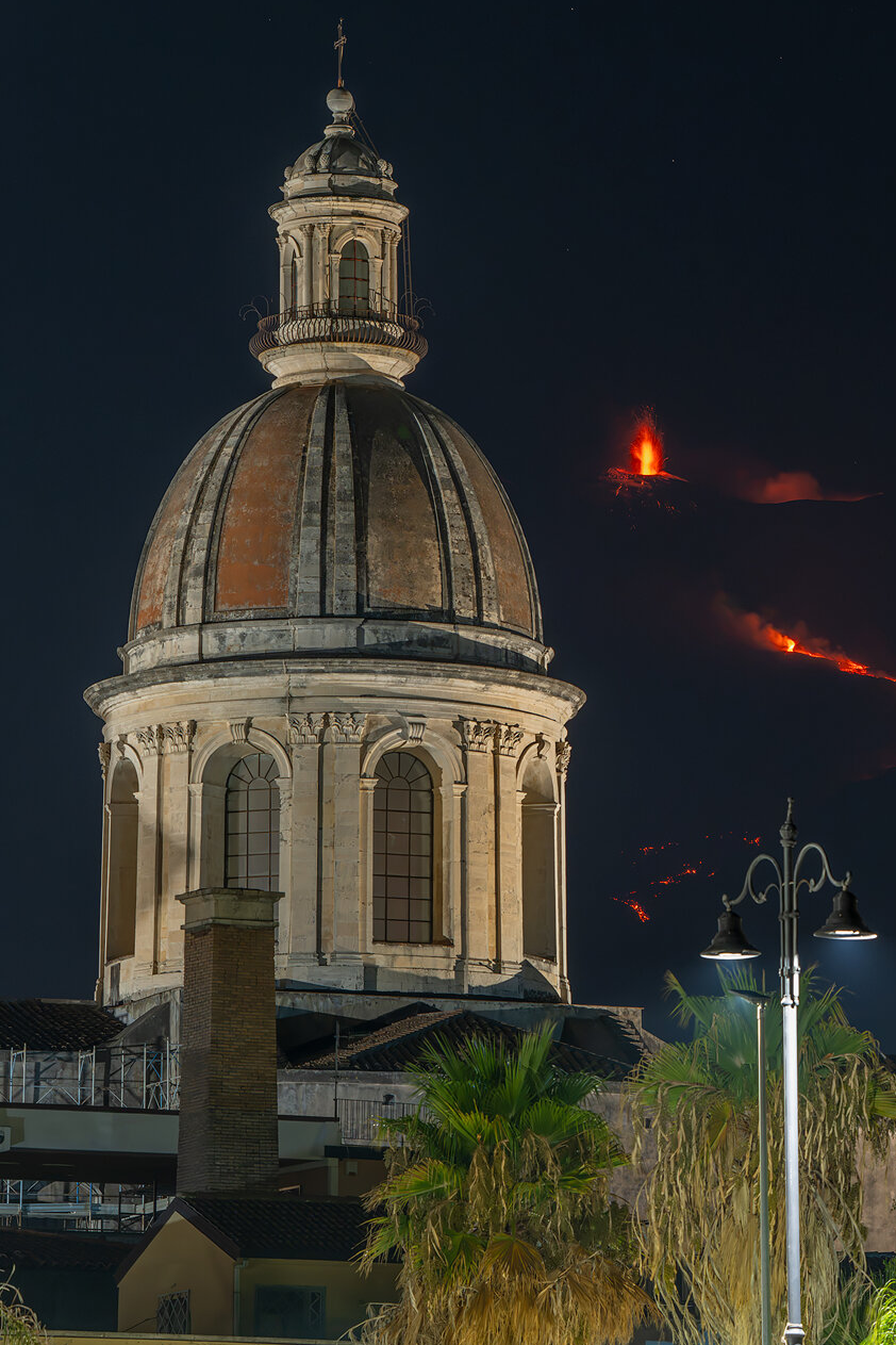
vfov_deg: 9.4
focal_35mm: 219
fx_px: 8175
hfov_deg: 6.3
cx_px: 500
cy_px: 653
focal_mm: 190
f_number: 11
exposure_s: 2.5
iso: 2500
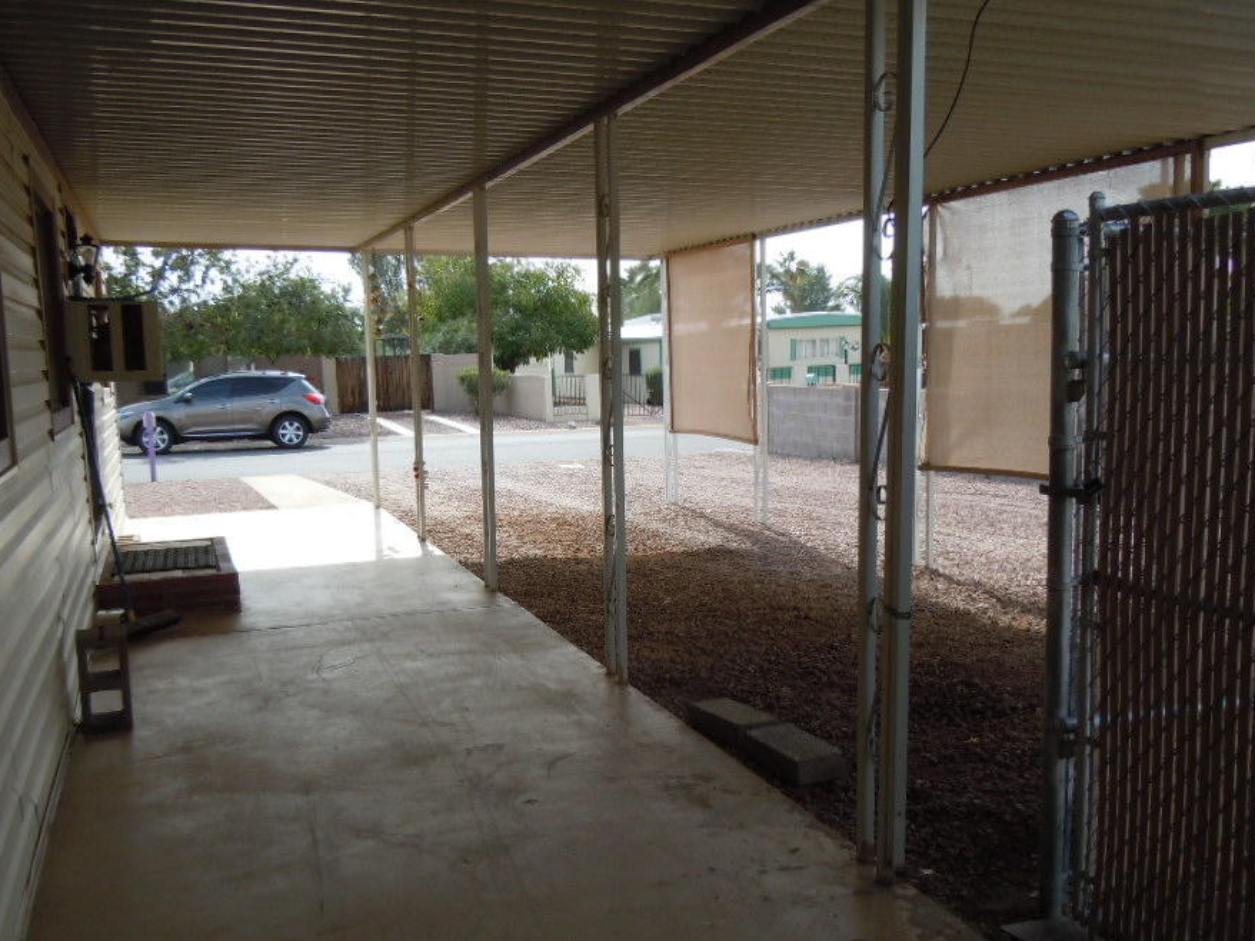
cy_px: 548
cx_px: 576
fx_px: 1269
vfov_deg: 40.6
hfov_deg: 52.6
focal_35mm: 35
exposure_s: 1/500
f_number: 3.5
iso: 100
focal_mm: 5.4
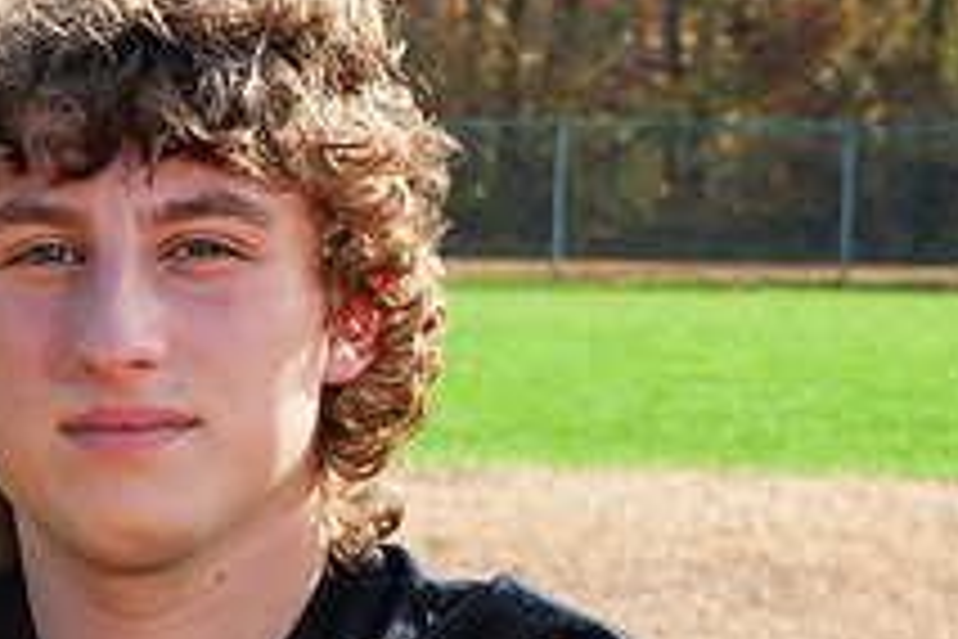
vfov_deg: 4.2
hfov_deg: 6.4
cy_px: 258
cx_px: 134
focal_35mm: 324
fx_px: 8621
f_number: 14
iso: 400
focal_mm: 70
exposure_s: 1/200
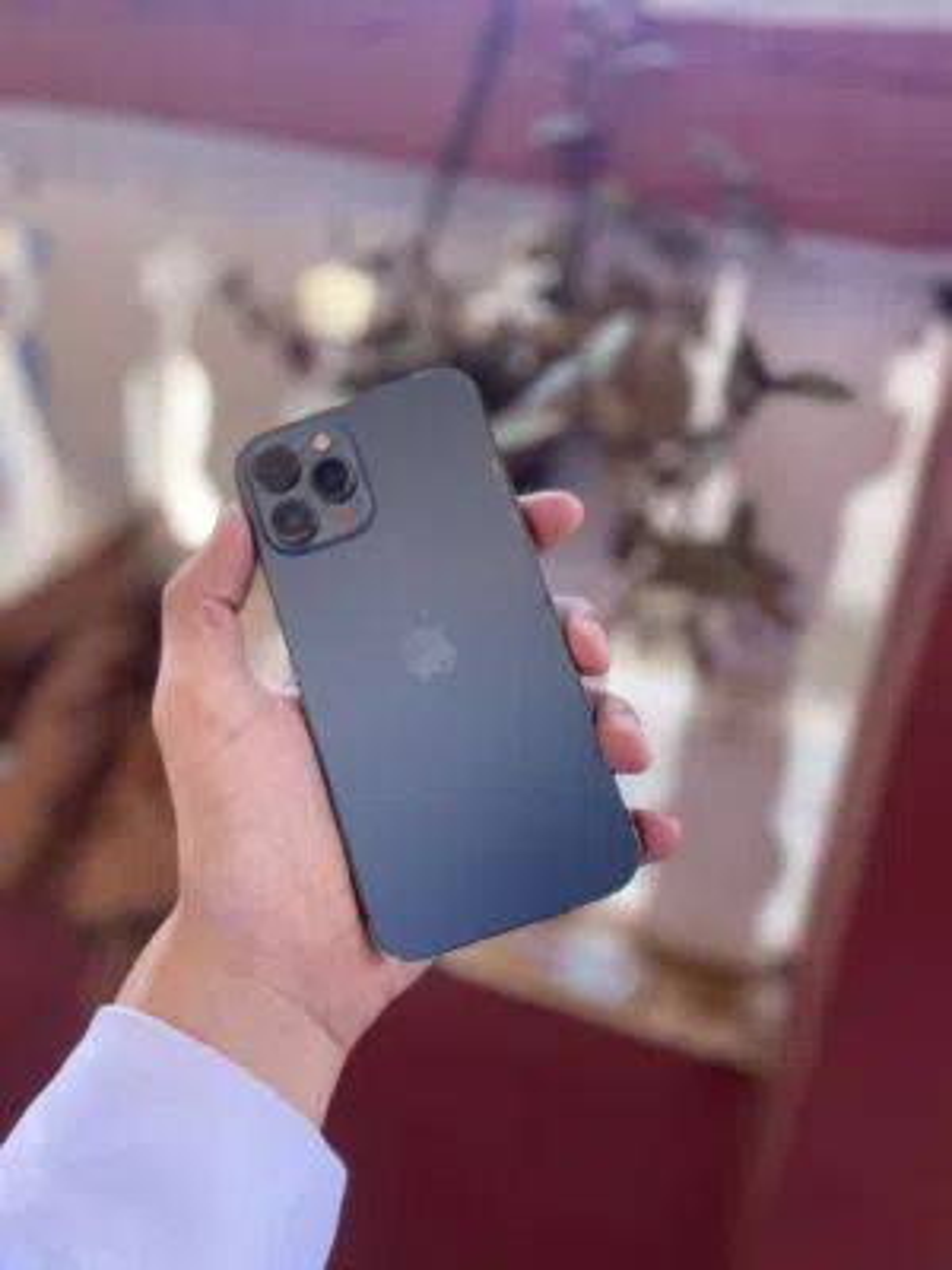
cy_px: 635
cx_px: 476
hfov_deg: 53.1
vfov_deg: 67.3
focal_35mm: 26
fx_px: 953
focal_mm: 4.2
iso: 80
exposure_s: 1/121
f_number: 1.6
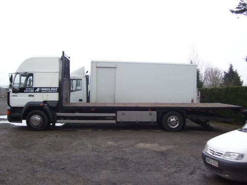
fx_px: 264
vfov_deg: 38.7
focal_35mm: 37
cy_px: 92
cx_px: 124
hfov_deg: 50.1
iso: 80
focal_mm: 6
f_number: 2.7
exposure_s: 1/180
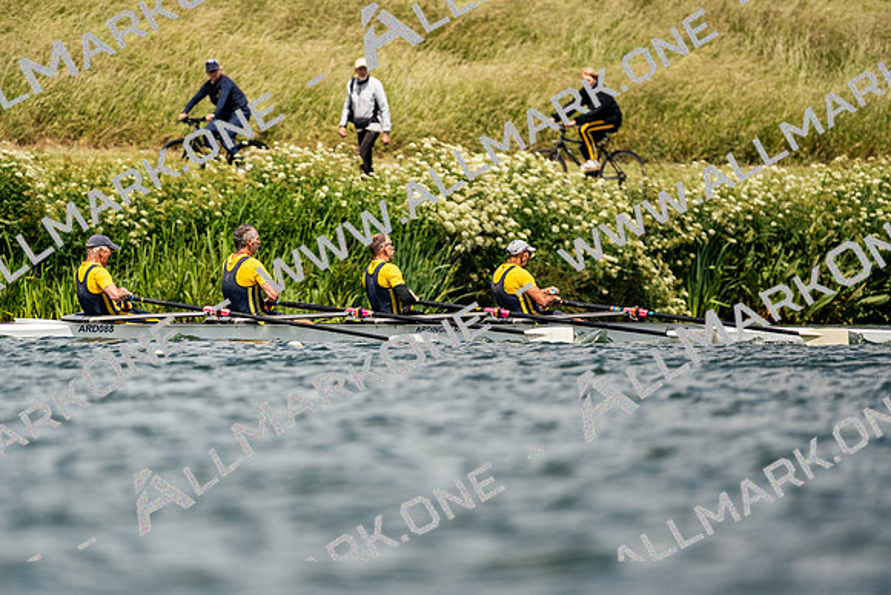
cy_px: 298
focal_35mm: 600
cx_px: 446
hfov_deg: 3.4
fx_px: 14853
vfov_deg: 2.3
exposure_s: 1/2000
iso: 250
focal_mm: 600
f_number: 6.3
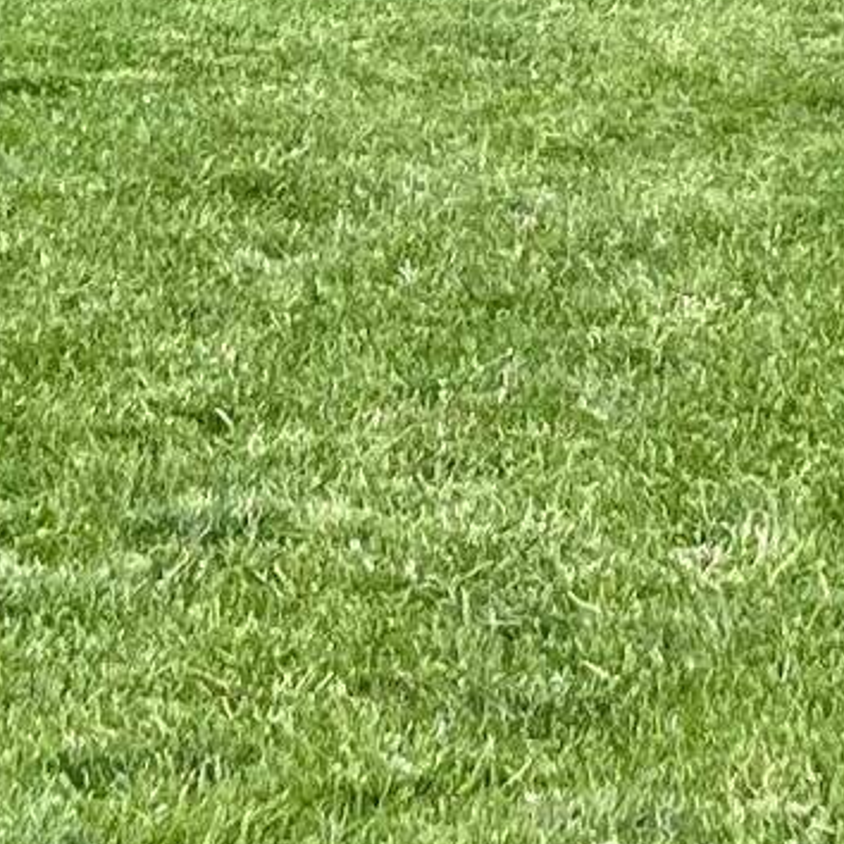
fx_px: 5379
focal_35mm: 195
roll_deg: -0.5
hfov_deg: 9.0
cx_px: 262
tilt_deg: -1.6
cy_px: -558
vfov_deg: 8.7
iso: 50
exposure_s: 1/1266
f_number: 1.6
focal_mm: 5.1
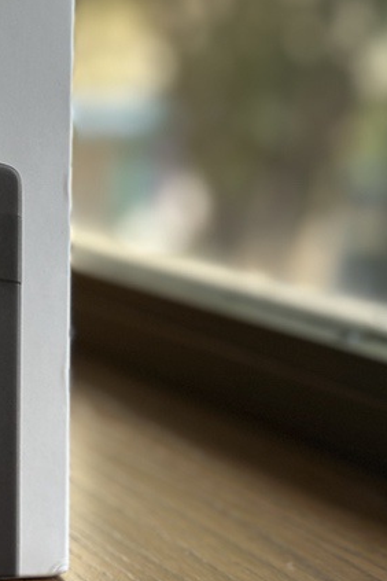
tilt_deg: -5.9
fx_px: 1903
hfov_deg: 11.4
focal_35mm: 118
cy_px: 199
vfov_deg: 17.3
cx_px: -75
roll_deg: +0.2
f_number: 1.78
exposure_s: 1/634
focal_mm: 6.86
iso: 80
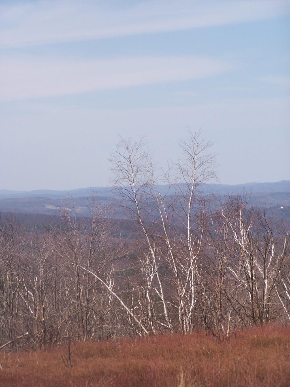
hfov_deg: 9.3
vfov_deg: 12.4
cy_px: 194
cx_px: 145
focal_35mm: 159
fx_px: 1776
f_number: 3.2
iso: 80
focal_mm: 26.4
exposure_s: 1/1000
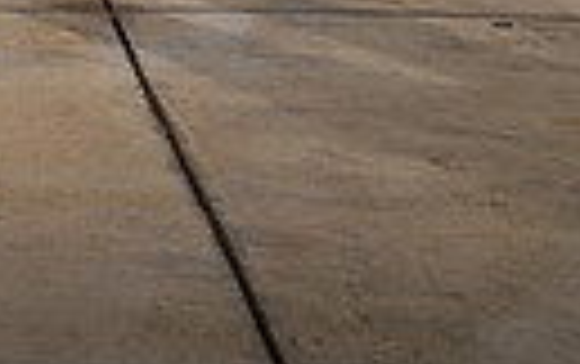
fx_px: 2580
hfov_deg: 12.6
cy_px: -598
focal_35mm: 163
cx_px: -31
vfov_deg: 7.4
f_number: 10
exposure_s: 1/250
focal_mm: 46
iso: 160
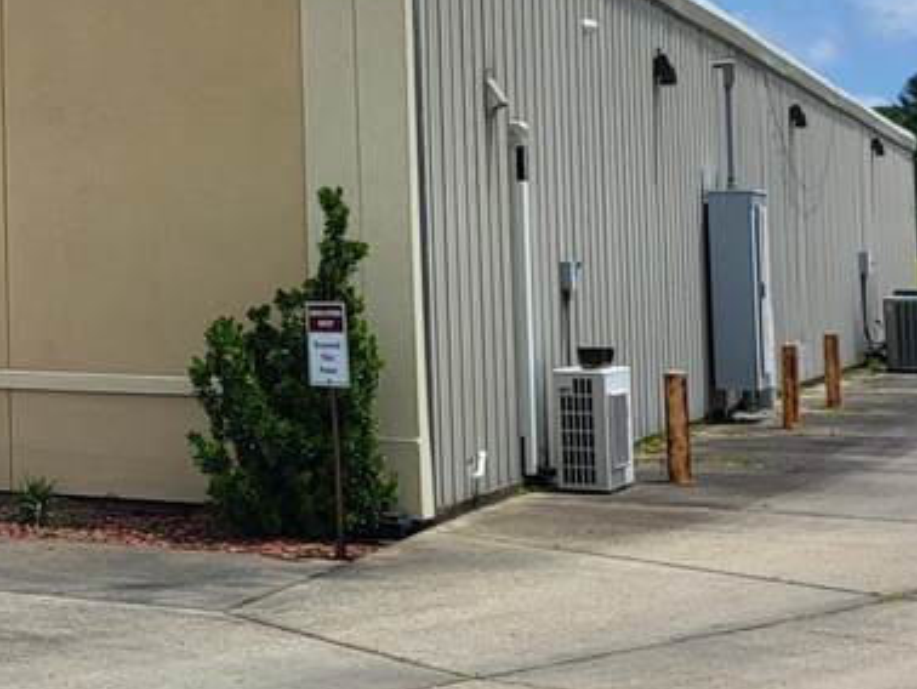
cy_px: 87
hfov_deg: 19.0
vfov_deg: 16.6
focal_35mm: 88
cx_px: -534
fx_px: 2333
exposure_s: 1/4654
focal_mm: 5.4
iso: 40
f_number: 1.8
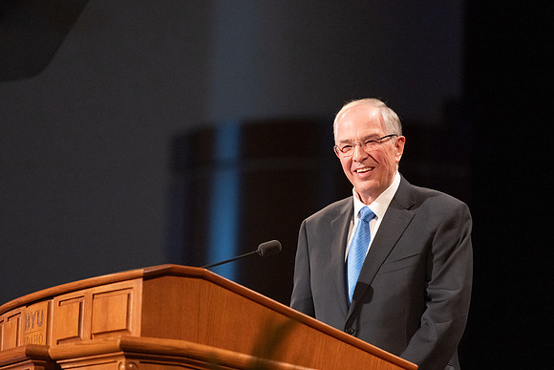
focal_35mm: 240
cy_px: 158
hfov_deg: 8.6
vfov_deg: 5.7
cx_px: 244
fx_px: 3699
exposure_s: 1/250
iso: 2500
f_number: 3.2
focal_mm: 200
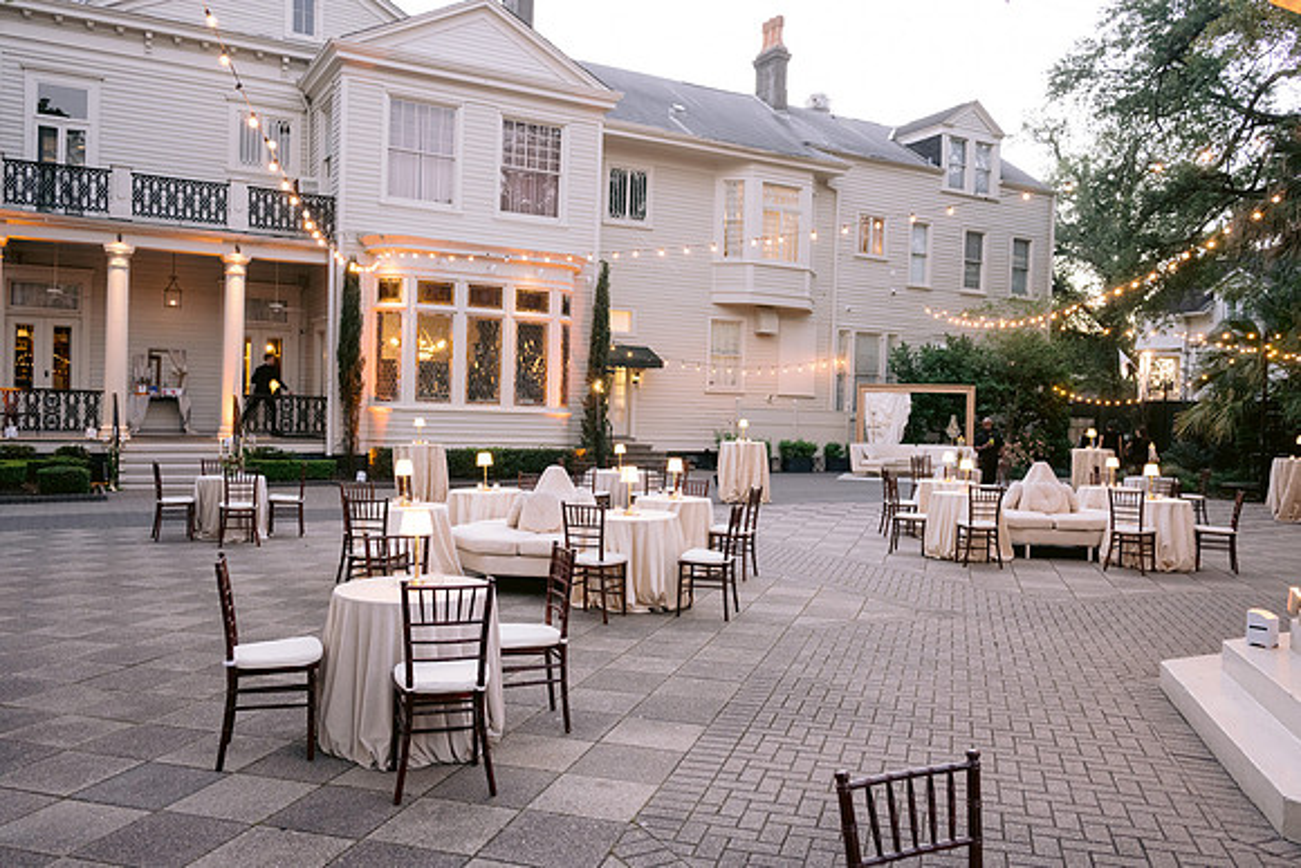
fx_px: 1012
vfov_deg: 46.4
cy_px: 434
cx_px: 650
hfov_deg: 65.5
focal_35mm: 28
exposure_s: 1/30
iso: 1250
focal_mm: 28
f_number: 4.5
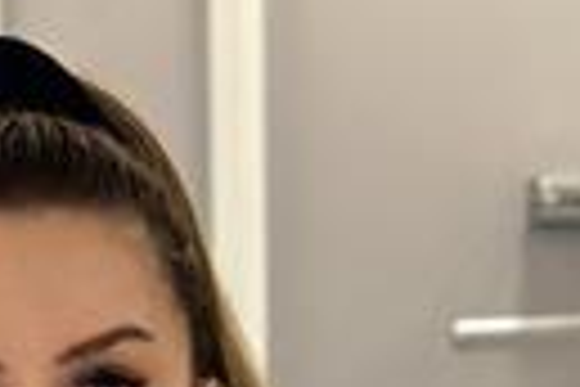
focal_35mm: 201
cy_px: 1080
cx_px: 112
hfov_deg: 10.2
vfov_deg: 6.4
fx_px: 3238
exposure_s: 1/122
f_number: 1.78
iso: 125
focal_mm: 6.86
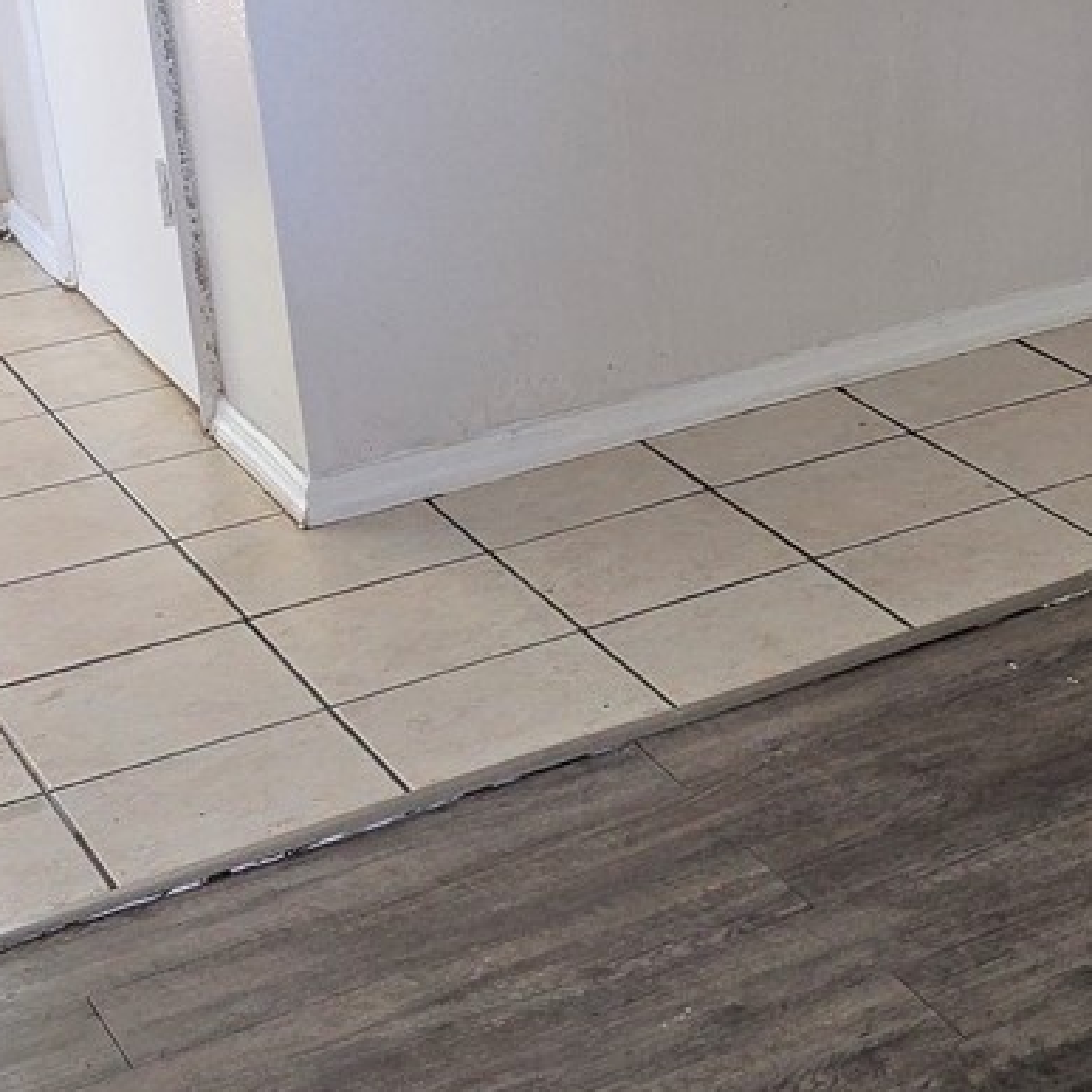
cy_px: 147
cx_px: 1329
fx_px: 2998
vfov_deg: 20.3
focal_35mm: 84
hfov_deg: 19.4
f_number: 1.7
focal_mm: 6.3
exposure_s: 1/30
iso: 100
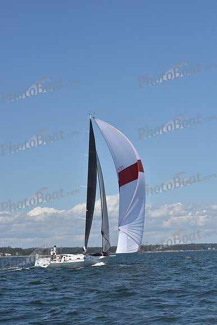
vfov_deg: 25.4
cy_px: 162
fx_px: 723
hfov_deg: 17.1
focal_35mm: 80
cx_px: 108
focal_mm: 80
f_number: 10
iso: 320
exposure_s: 1/1250
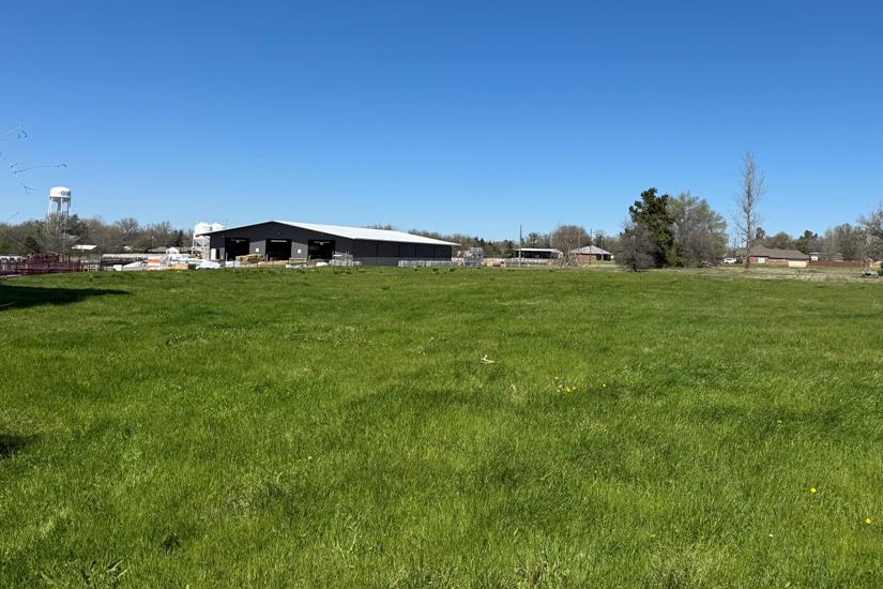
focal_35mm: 31
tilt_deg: +1.5
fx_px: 760
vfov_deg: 42.1
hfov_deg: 60.0
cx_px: 504
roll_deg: -2.2
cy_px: 229
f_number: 1.78
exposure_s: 1/6410
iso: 80
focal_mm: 6.76
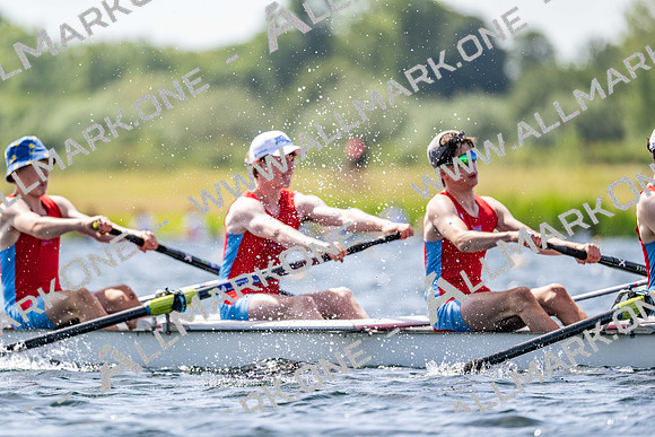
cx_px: 328
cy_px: 218
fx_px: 7279
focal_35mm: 400
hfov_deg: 5.2
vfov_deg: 3.4
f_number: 4.5
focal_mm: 400
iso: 280
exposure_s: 1/2500
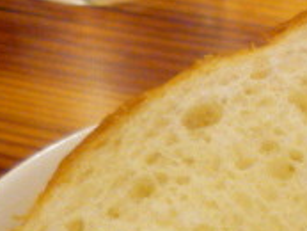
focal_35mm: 122
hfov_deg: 14.8
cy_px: 425
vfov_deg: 11.3
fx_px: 1083
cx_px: 488
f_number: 2.8
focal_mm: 5.5
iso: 400
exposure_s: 1/15
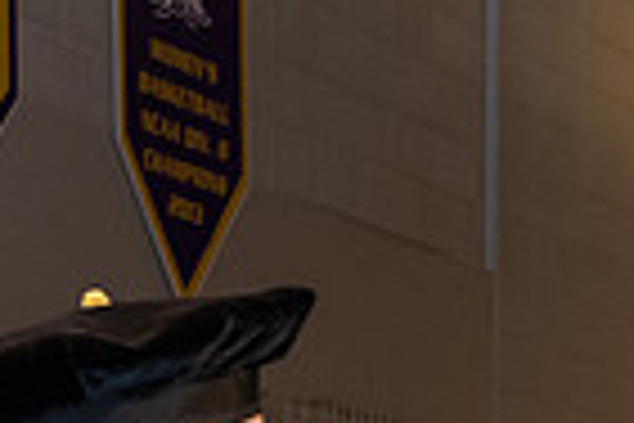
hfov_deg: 8.6
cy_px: 817
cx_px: 724
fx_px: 4191
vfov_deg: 5.7
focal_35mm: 238
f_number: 6.3
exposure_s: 1/200
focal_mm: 58
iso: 1600
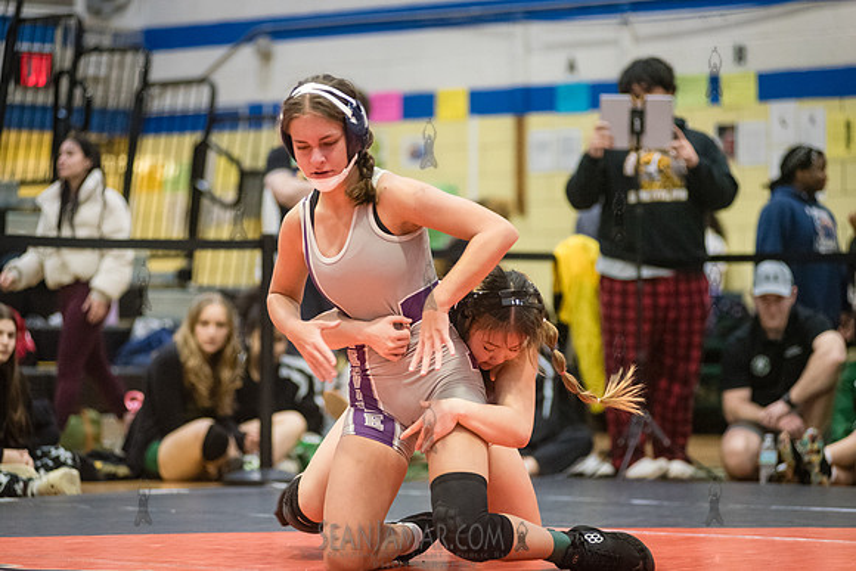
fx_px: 3448
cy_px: 286
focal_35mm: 145
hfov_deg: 14.2
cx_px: 428
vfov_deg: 9.5
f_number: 3.2
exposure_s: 1/500
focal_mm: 145
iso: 8000
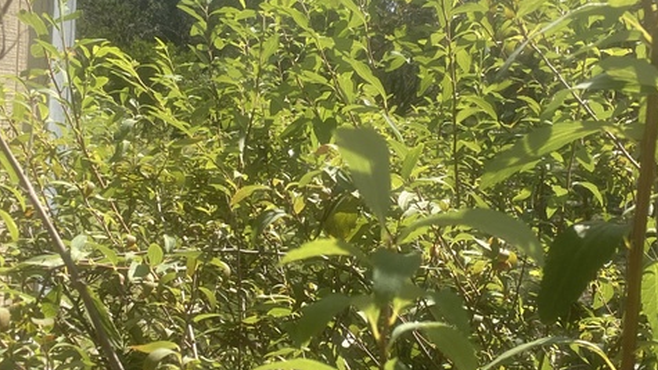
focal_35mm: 44
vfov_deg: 27.1
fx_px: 768
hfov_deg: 46.4
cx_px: 331
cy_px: 188
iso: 25
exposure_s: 1/429
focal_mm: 2.71
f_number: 2.2
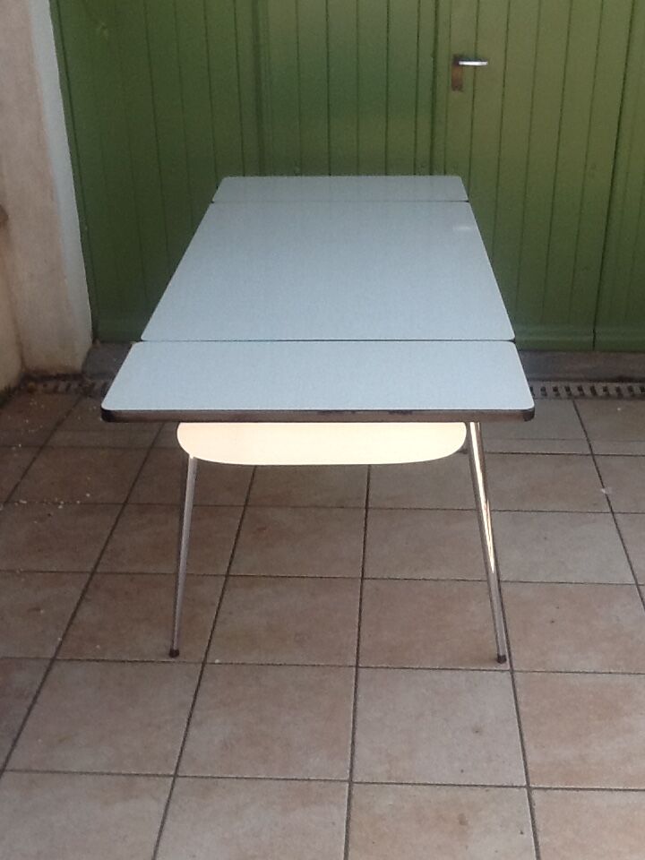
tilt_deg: -28.9
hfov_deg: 32.9
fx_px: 1093
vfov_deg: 42.9
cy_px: 430
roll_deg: -1.2
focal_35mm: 44
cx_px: 322
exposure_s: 1/418
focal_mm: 2.03
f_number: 2.4
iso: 40
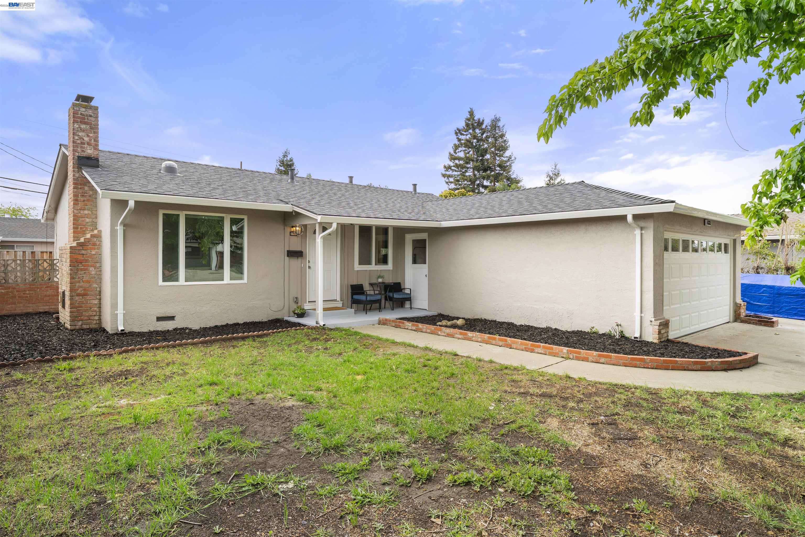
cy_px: 268
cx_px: 402
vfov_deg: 60.4
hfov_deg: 82.3
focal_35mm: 21
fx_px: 461
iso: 100
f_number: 8
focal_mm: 20.6
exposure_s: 1/100
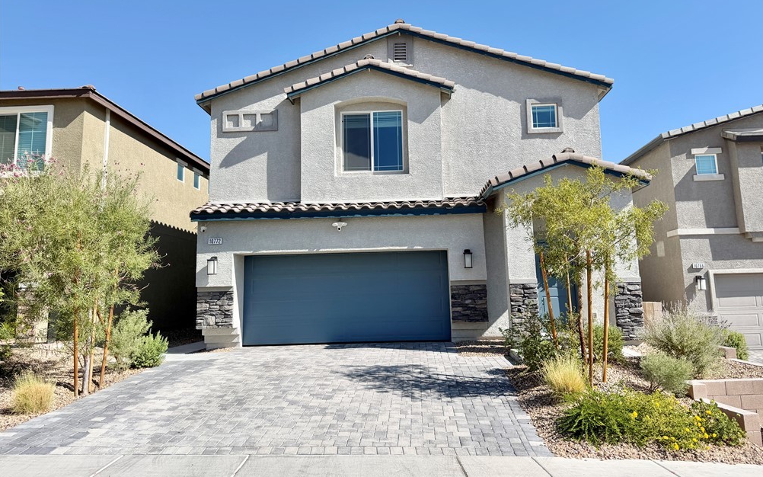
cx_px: 388
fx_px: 541
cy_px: 212
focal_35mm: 26
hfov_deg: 70.4
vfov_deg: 47.5
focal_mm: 6.76
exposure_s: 1/5319
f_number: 1.78
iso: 80
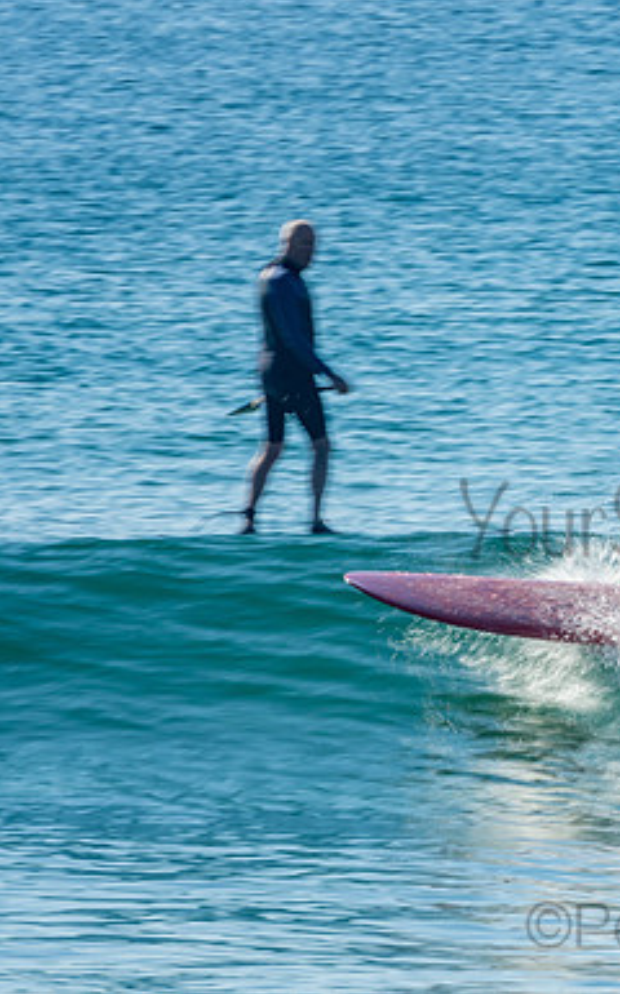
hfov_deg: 1.4
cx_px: 726
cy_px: 497
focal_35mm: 922
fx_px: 24973
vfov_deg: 2.3
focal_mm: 400
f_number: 20
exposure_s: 1/50
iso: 100
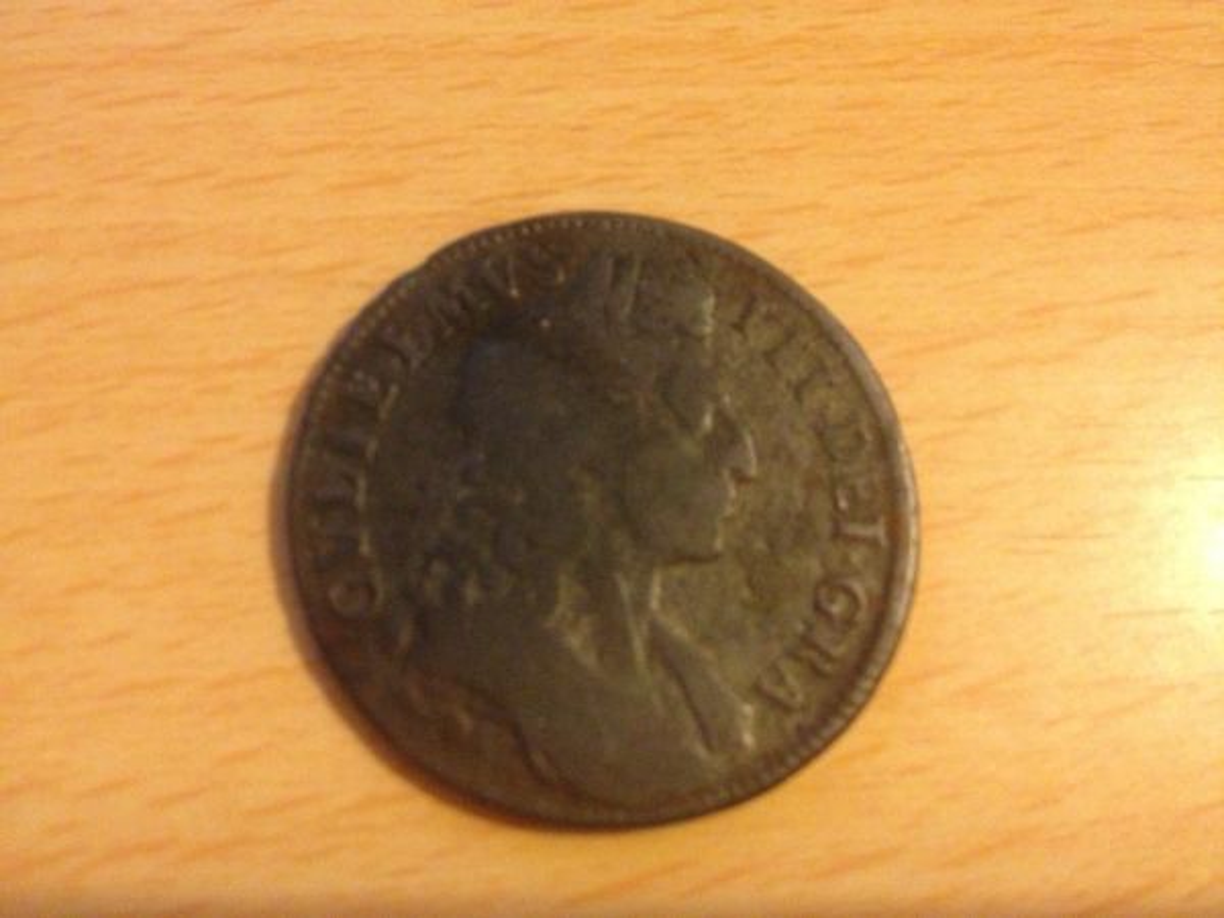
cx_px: 612
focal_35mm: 35
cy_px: 459
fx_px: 1238
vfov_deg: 40.7
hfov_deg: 52.6
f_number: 2.4
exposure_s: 1/15
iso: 640
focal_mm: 4.28
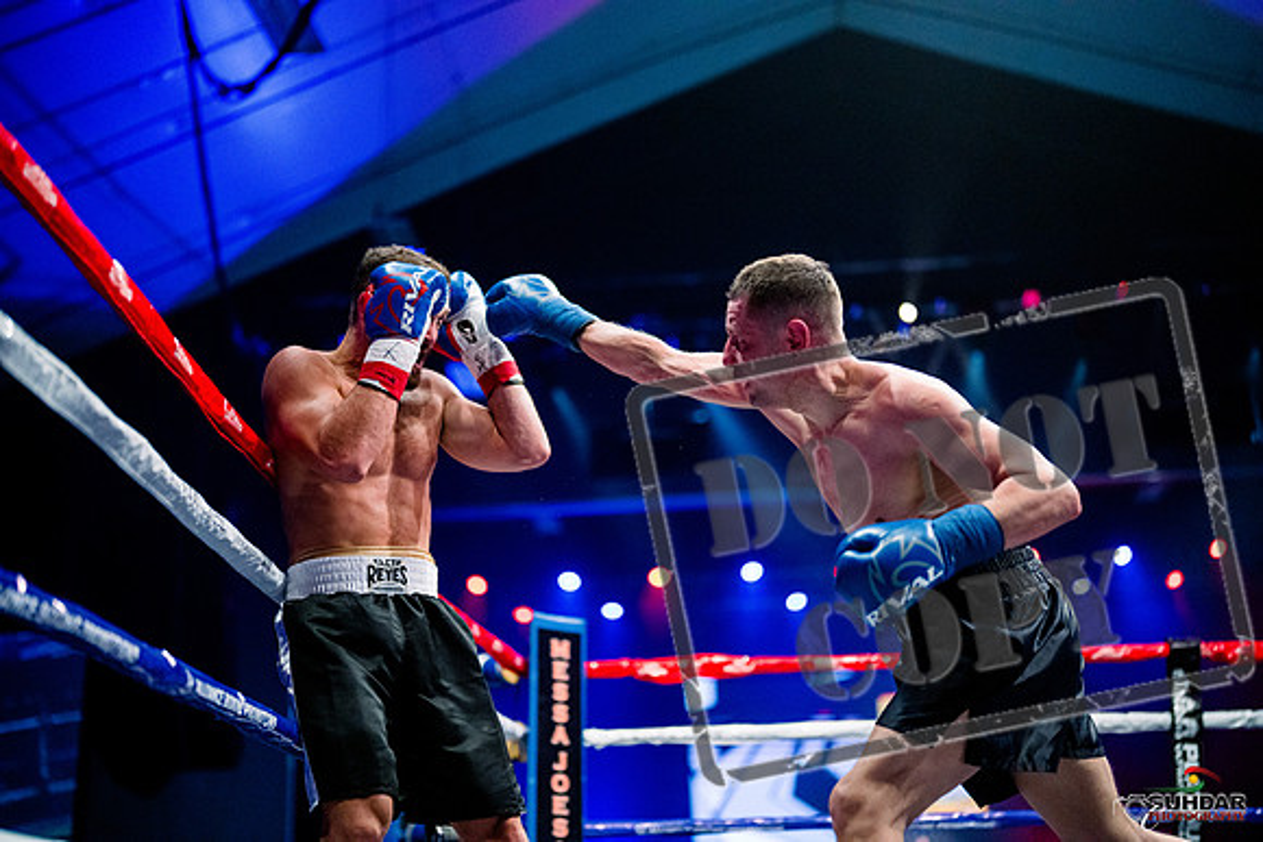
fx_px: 1754
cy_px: 421
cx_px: 632
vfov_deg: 27.0
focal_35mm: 50
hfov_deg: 39.6
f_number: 1.4
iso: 6400
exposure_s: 1/1600
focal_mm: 50
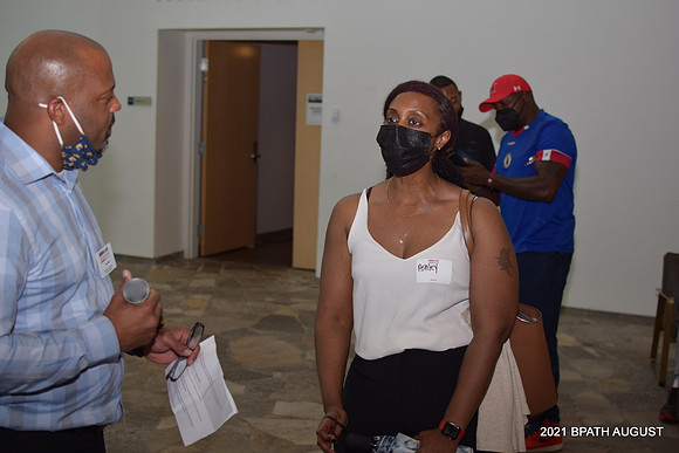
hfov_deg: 37.8
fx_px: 990
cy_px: 226
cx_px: 340
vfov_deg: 25.8
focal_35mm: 52
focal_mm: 35
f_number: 3.2
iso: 160
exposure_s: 1/200
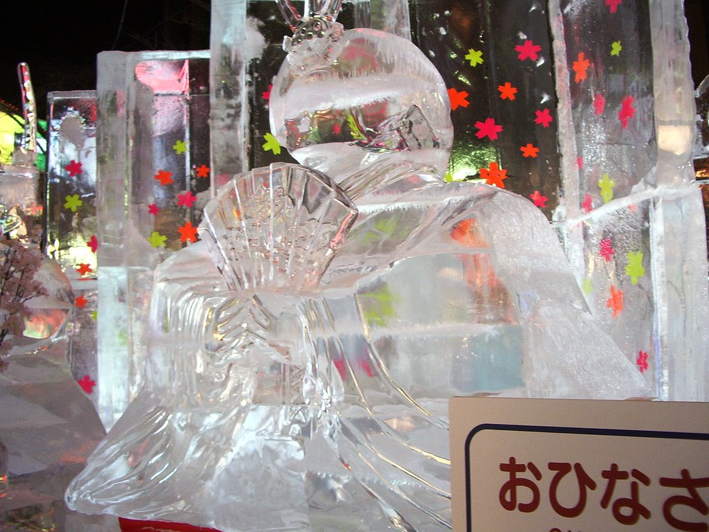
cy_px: 266
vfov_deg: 40.7
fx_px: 717
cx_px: 354
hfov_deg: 52.6
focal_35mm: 35
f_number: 2.6
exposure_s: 1/20
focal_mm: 5.8
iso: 200
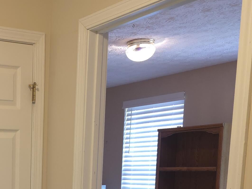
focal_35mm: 65
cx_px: -28
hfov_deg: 27.2
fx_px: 473
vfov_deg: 20.4
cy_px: 252
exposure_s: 1/60
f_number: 1.7
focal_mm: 6.3
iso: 200
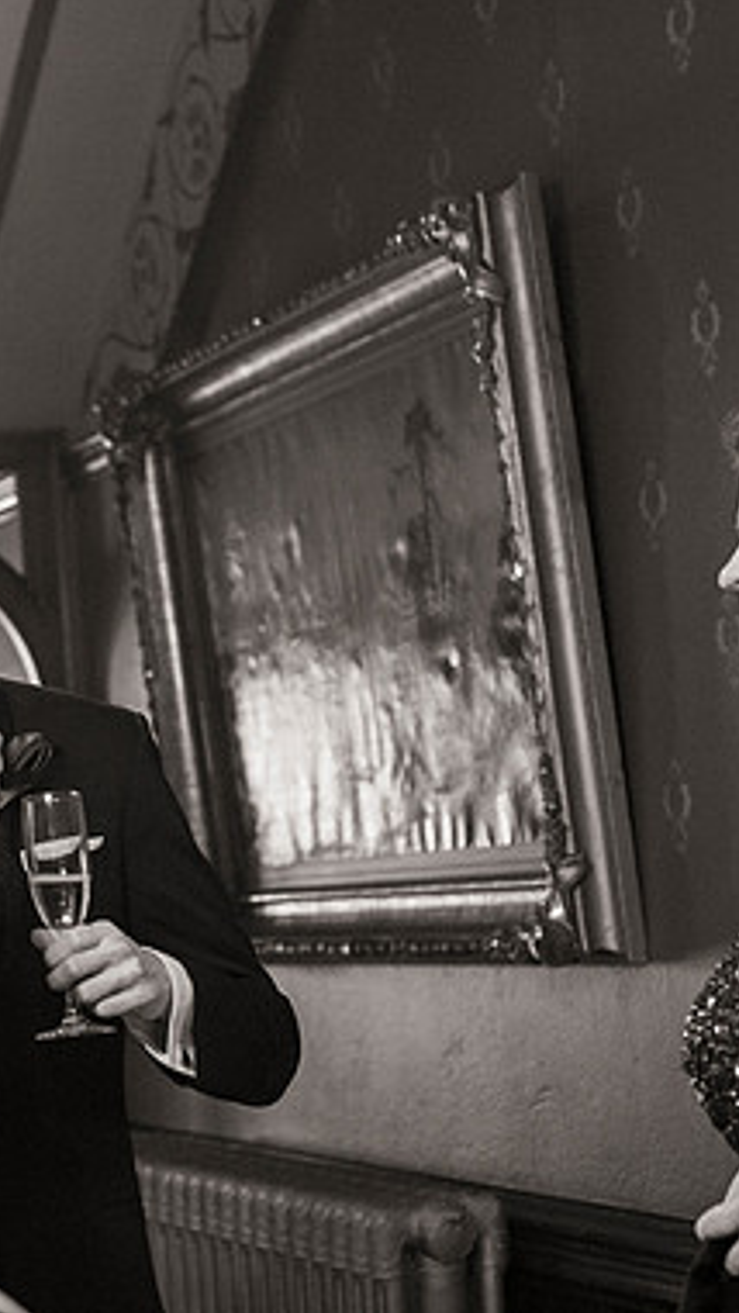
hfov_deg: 14.0
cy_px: 615
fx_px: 2924
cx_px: -128
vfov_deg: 25.3
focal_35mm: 84
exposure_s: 1/200
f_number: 3.2
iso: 4000
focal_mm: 50
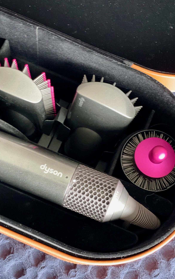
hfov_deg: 23.1
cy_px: 139
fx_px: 427
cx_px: 79
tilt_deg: -79.8
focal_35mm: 56
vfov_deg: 36.3
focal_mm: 6
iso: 500
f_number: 2
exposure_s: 1/24
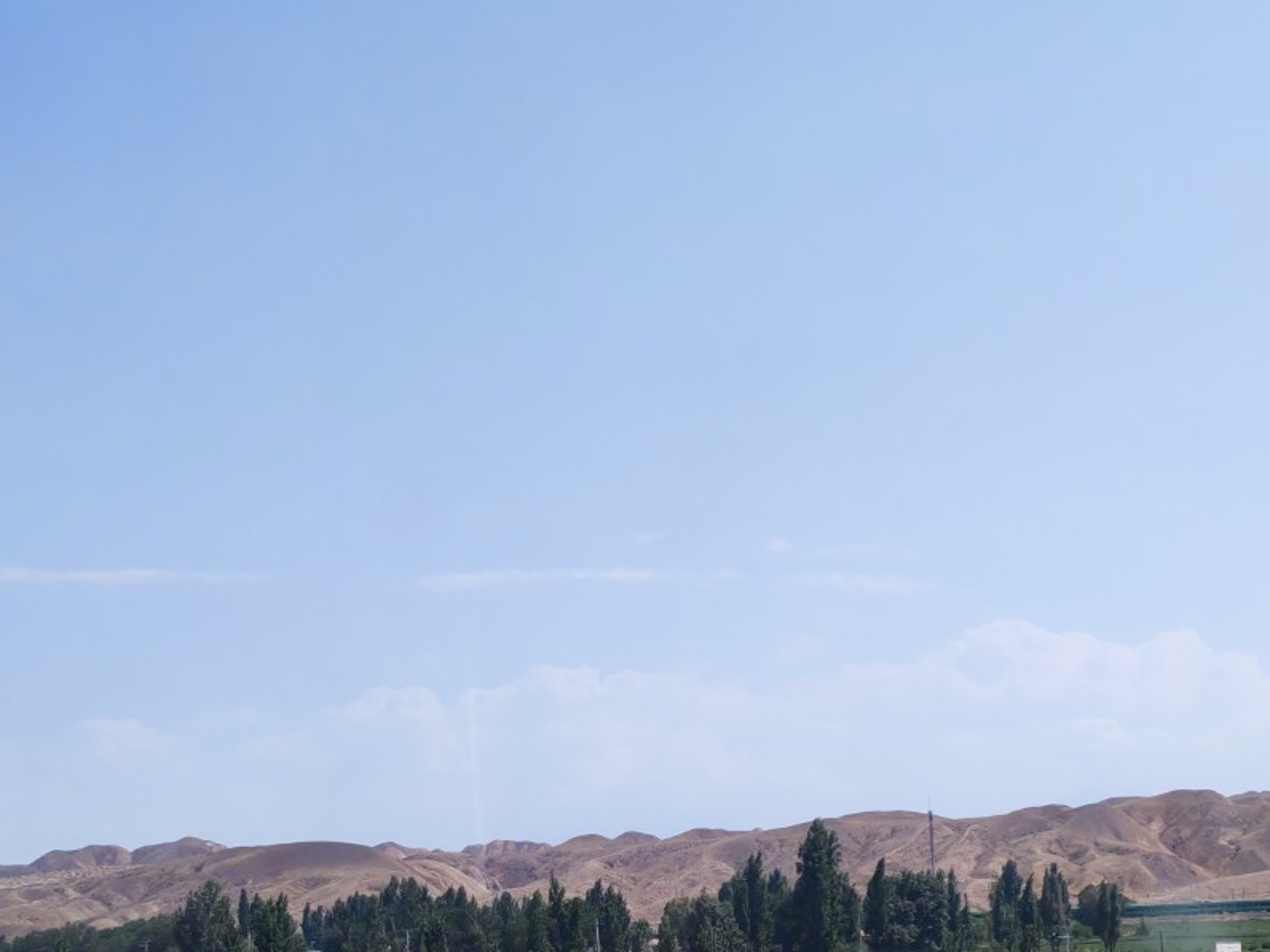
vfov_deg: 15.5
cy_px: 716
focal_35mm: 95
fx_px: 3485
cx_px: 522
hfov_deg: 20.6
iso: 50
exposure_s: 1/390
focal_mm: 5.52
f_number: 1.95
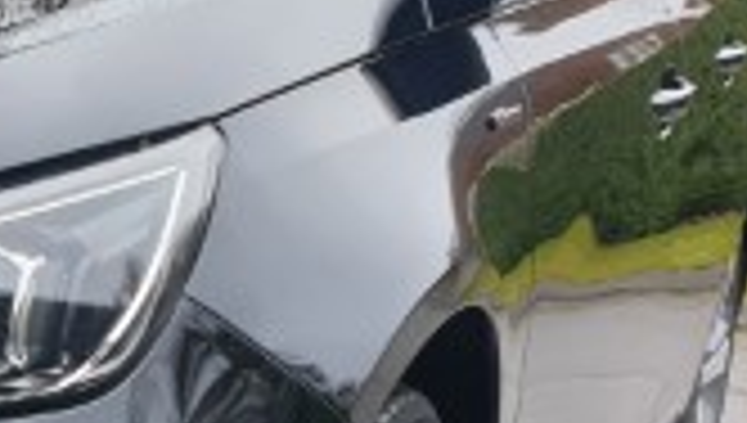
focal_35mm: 109
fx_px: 2162
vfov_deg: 10.9
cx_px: -616
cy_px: 567
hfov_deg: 16.3
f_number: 2.4
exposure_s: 1/179
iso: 50
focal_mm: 4.3
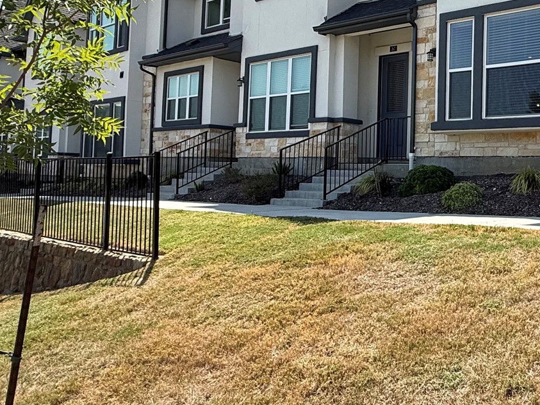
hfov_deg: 49.5
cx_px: 459
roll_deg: -1.9
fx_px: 530
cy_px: 151
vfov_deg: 41.5
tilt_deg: +2.2
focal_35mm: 34
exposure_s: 1/1534
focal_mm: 2.22
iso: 64
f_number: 2.2
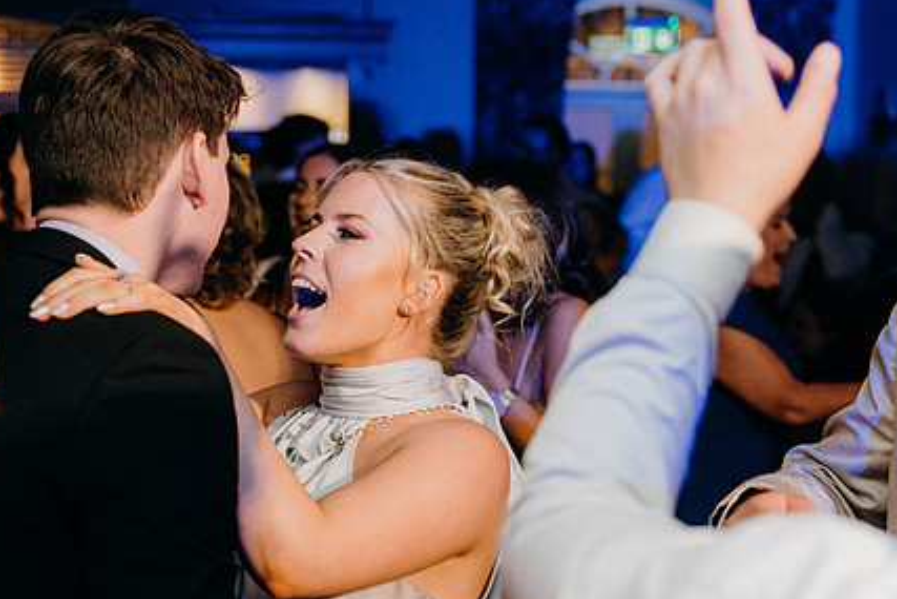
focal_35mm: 72
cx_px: 380
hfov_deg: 28.0
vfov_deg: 18.9
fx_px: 1795
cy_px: 285
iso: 2500
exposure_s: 1/160
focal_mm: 53
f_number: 3.5
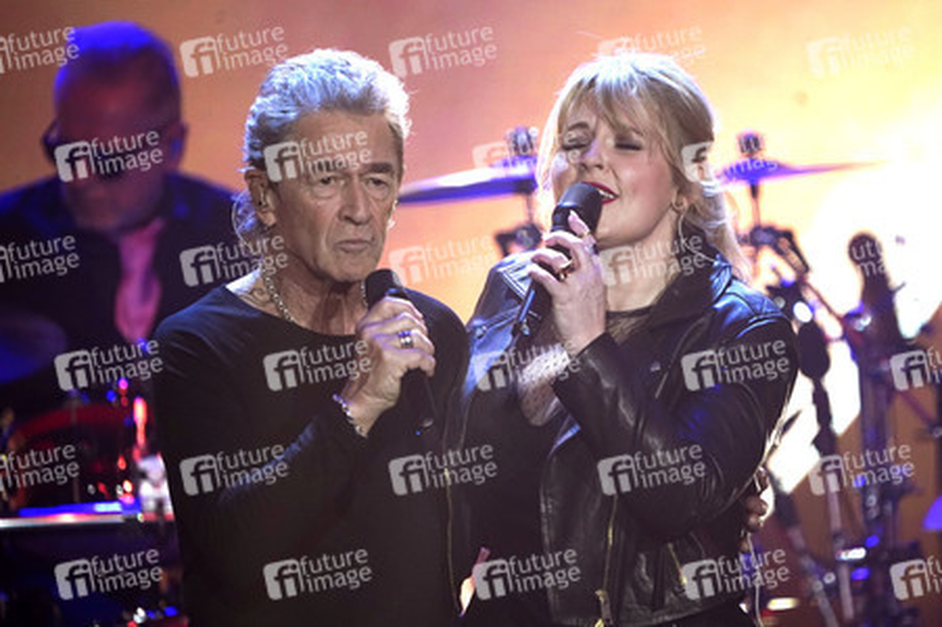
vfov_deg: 2.4
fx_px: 15217
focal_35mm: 582
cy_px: 314
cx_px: 471
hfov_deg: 3.5
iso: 3200
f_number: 6.3
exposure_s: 1/160
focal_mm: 582
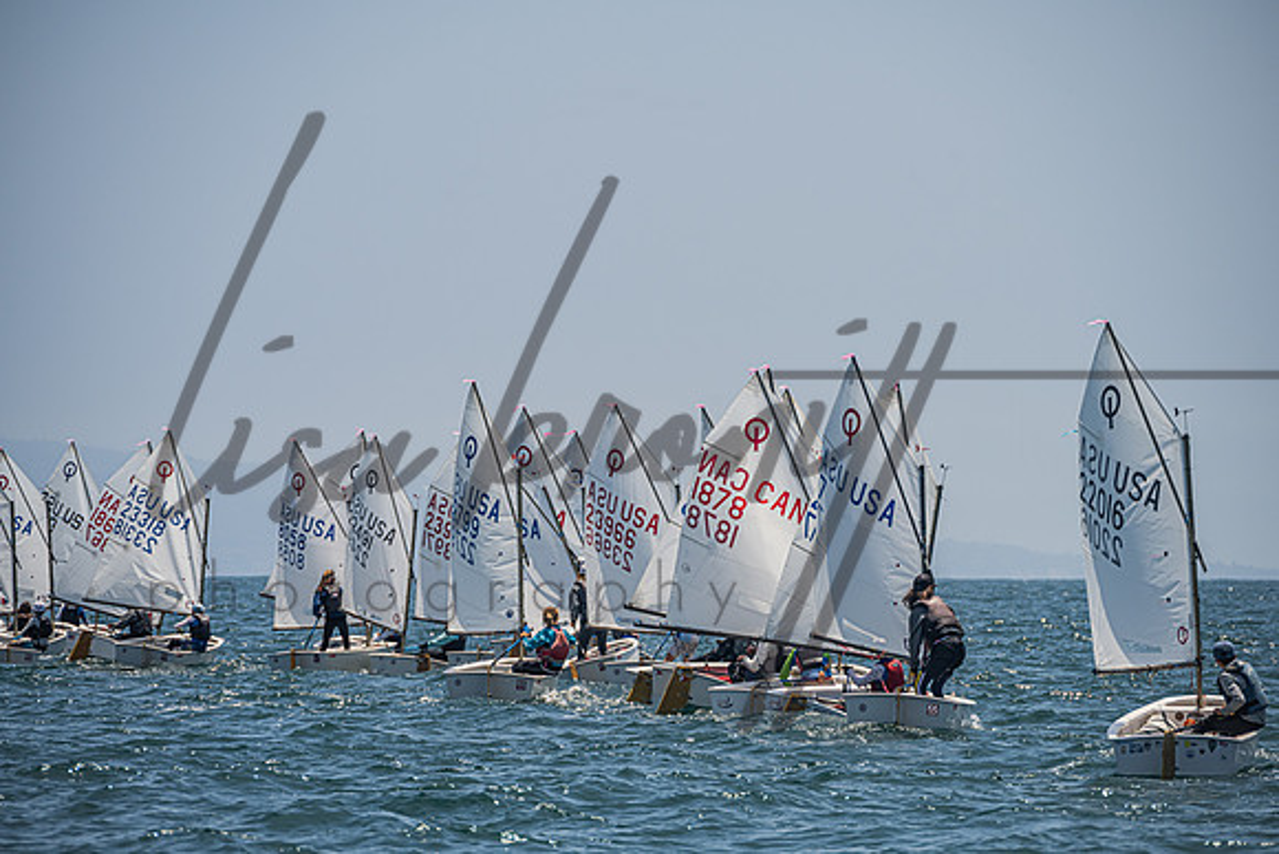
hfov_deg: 7.9
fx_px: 9305
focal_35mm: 262
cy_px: 426
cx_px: 657
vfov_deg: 5.3
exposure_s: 1/1250
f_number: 8
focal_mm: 250
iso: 250
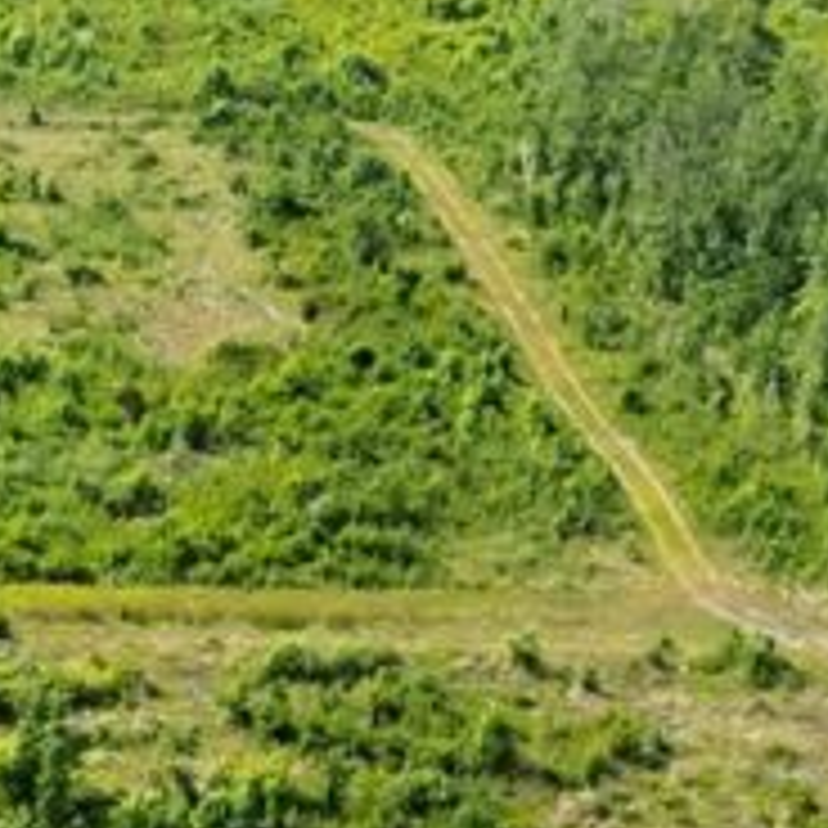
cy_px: 1062
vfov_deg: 14.2
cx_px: -94
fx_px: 3193
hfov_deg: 14.4
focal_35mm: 118
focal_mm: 6.72
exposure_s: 1/3200
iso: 160
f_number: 1.7
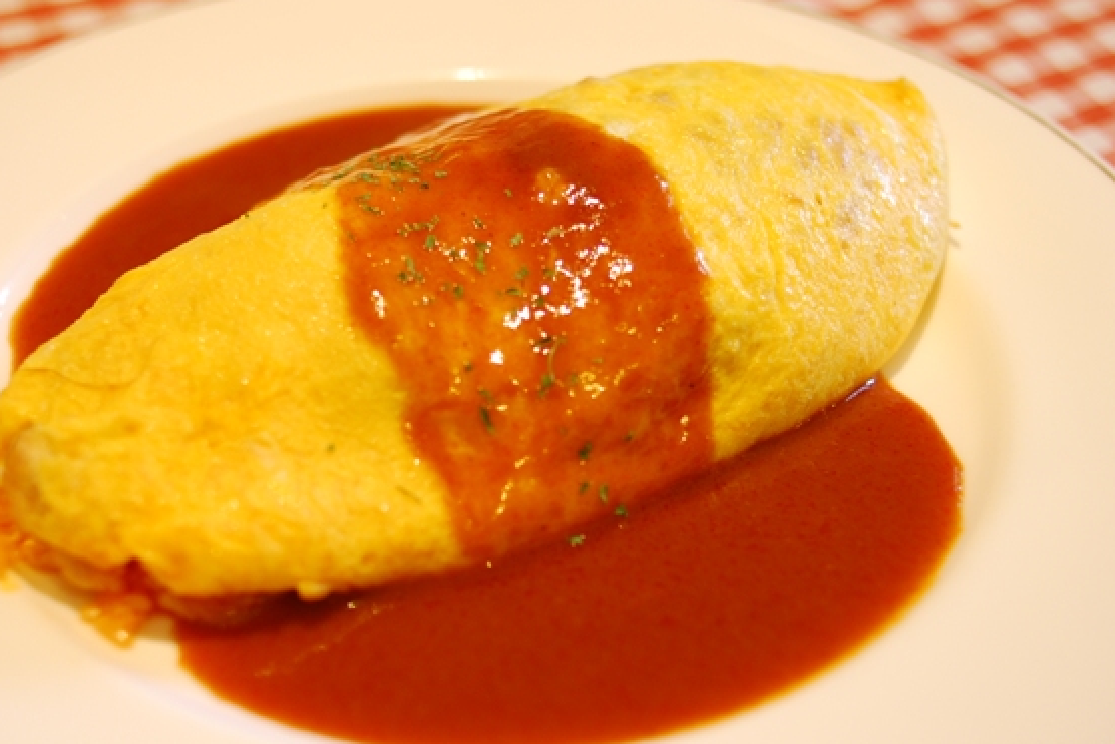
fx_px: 1877
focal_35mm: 61
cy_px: 421
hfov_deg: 33.1
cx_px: 491
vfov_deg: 22.4
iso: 400
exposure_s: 1/30
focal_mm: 35
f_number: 2.8
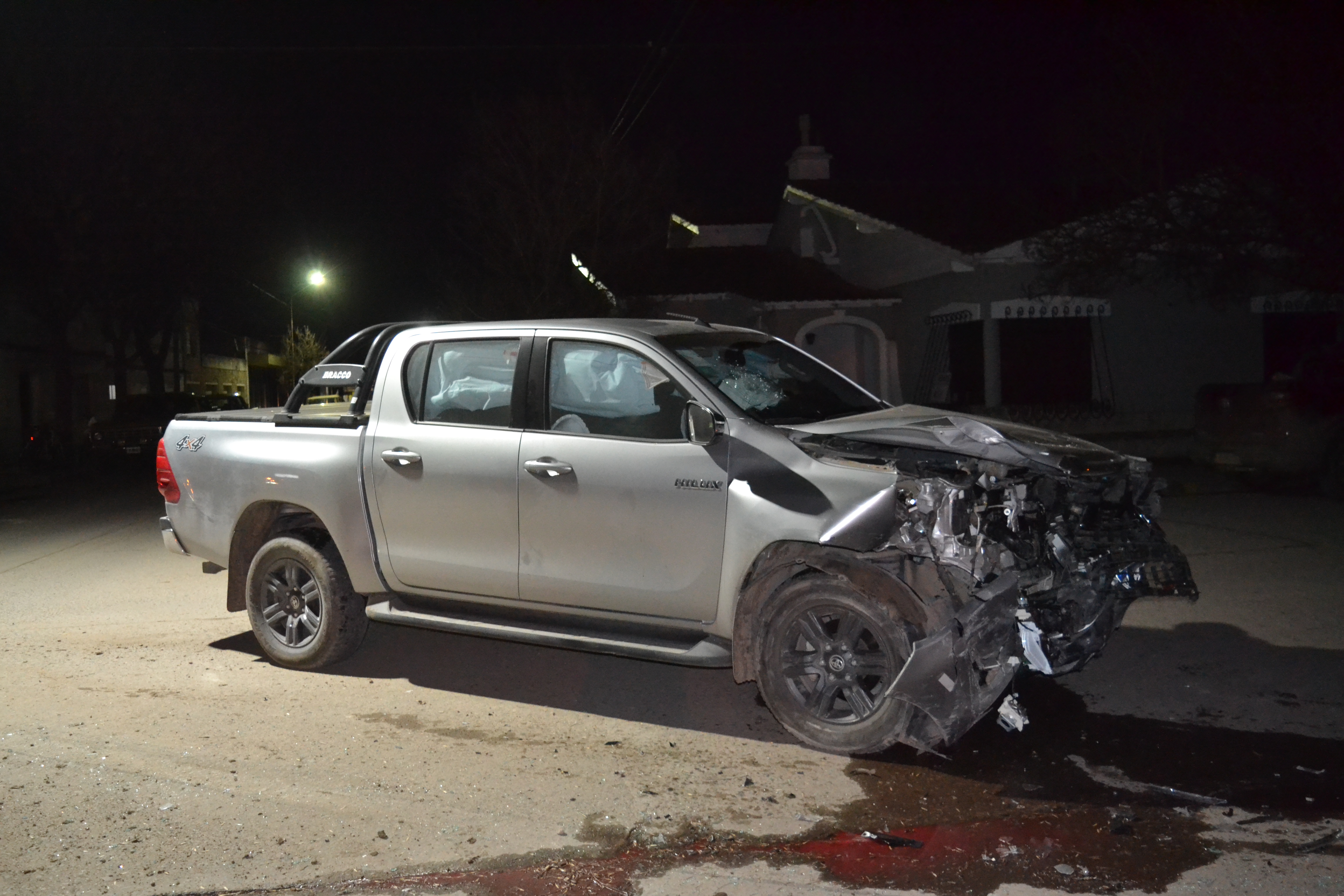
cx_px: 672
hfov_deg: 57.2
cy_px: 448
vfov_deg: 40.0
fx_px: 1232
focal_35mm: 33
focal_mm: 22
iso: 3200
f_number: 3.8
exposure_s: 1/60
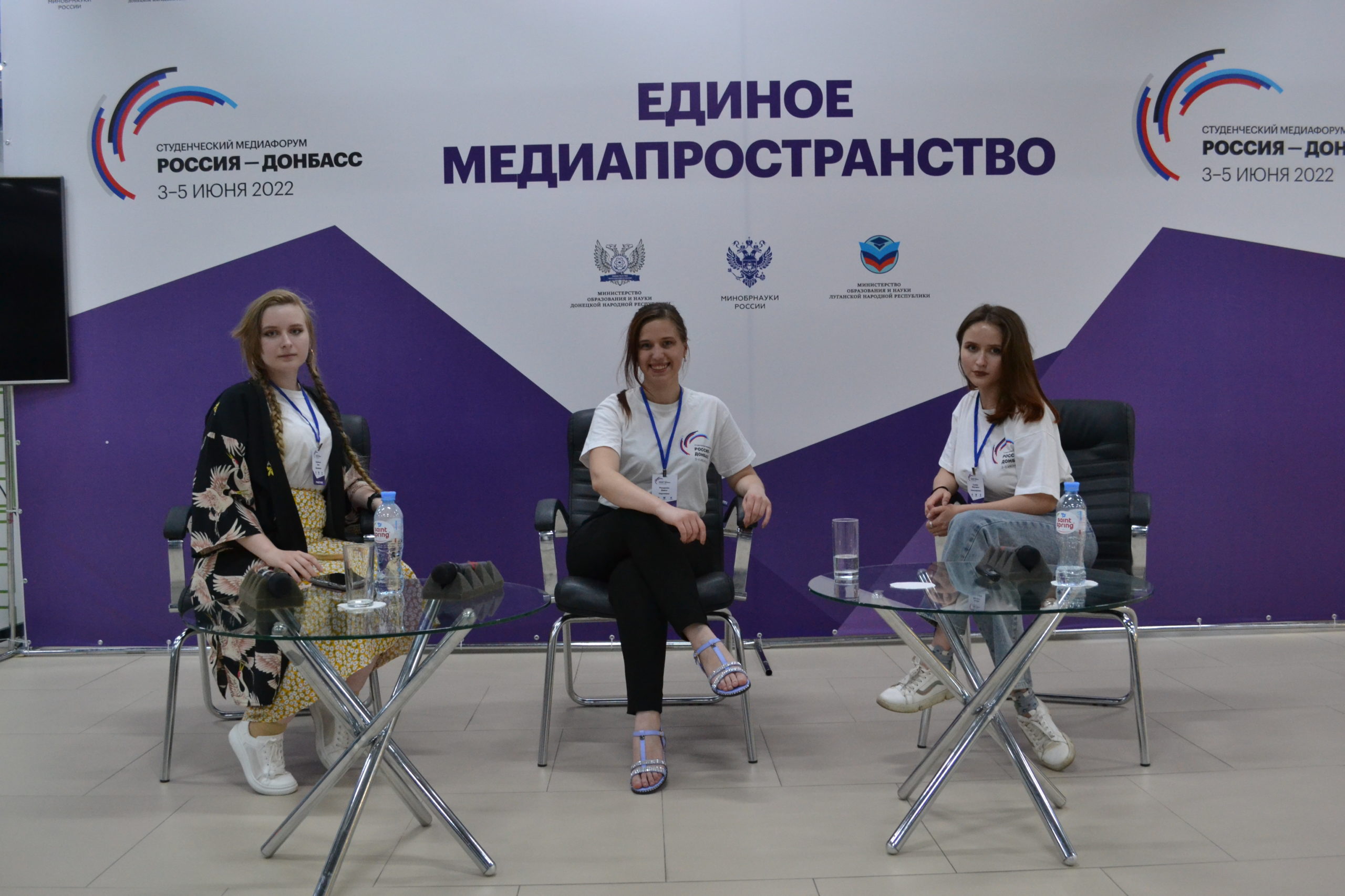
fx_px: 1121
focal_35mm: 30
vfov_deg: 43.6
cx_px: 672
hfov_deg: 61.9
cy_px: 448
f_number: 5.6
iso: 1600
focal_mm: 20
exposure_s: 1/60
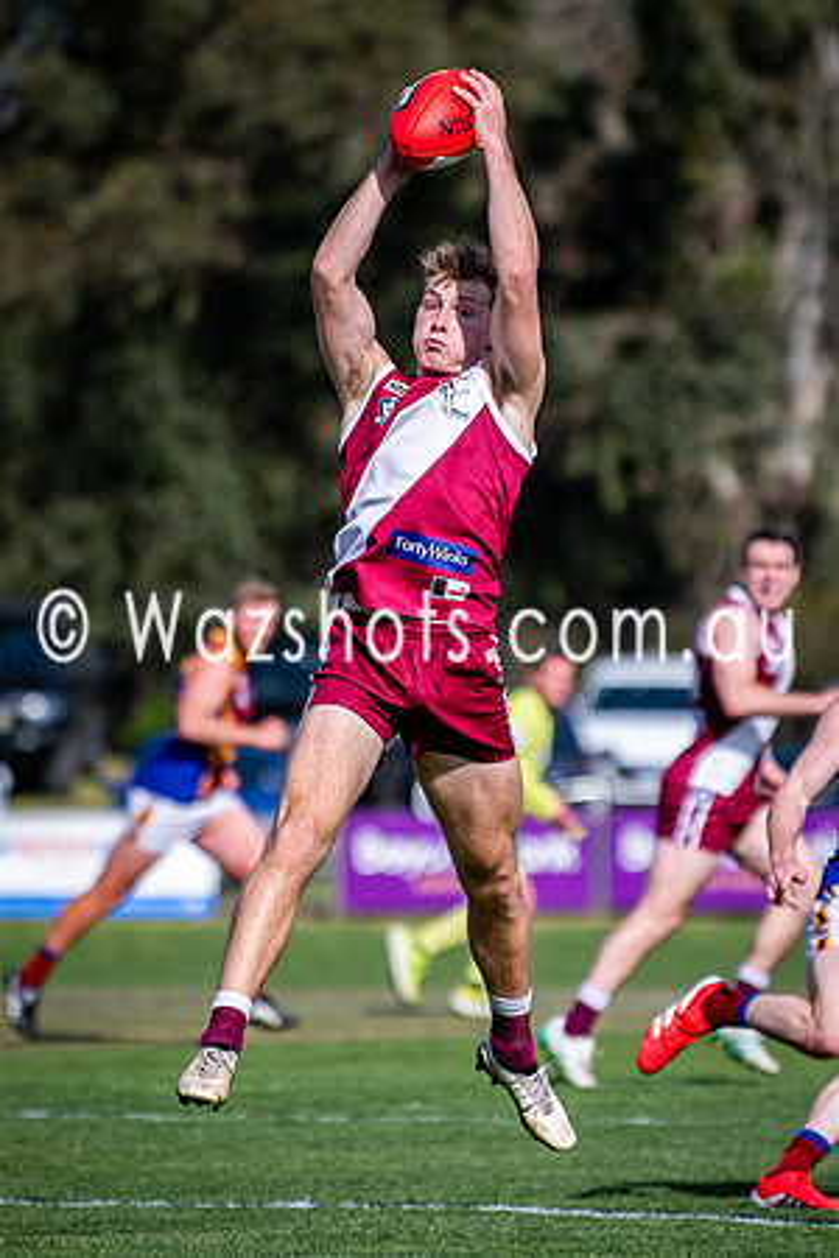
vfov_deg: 4.1
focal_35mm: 509
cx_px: 448
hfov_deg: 2.7
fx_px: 17776
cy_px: 605
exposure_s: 1/3200
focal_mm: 200
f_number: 2.8
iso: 125
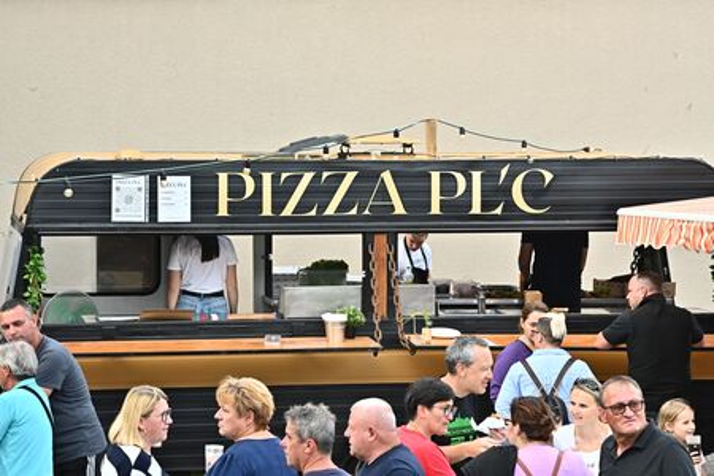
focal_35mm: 135
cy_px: 238
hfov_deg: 15.2
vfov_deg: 10.2
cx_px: 357
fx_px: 2677
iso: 1600
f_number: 16
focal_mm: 135
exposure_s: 1/160
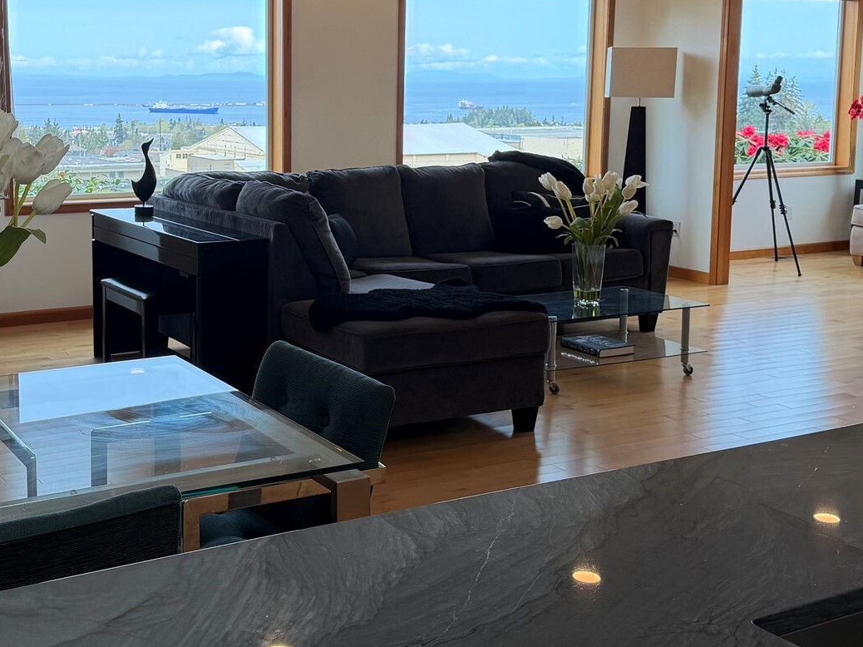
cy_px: 237
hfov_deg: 49.3
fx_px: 922
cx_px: 288
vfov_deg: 38.4
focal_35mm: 37
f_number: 1.78
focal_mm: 6.76
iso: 100
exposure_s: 1/370
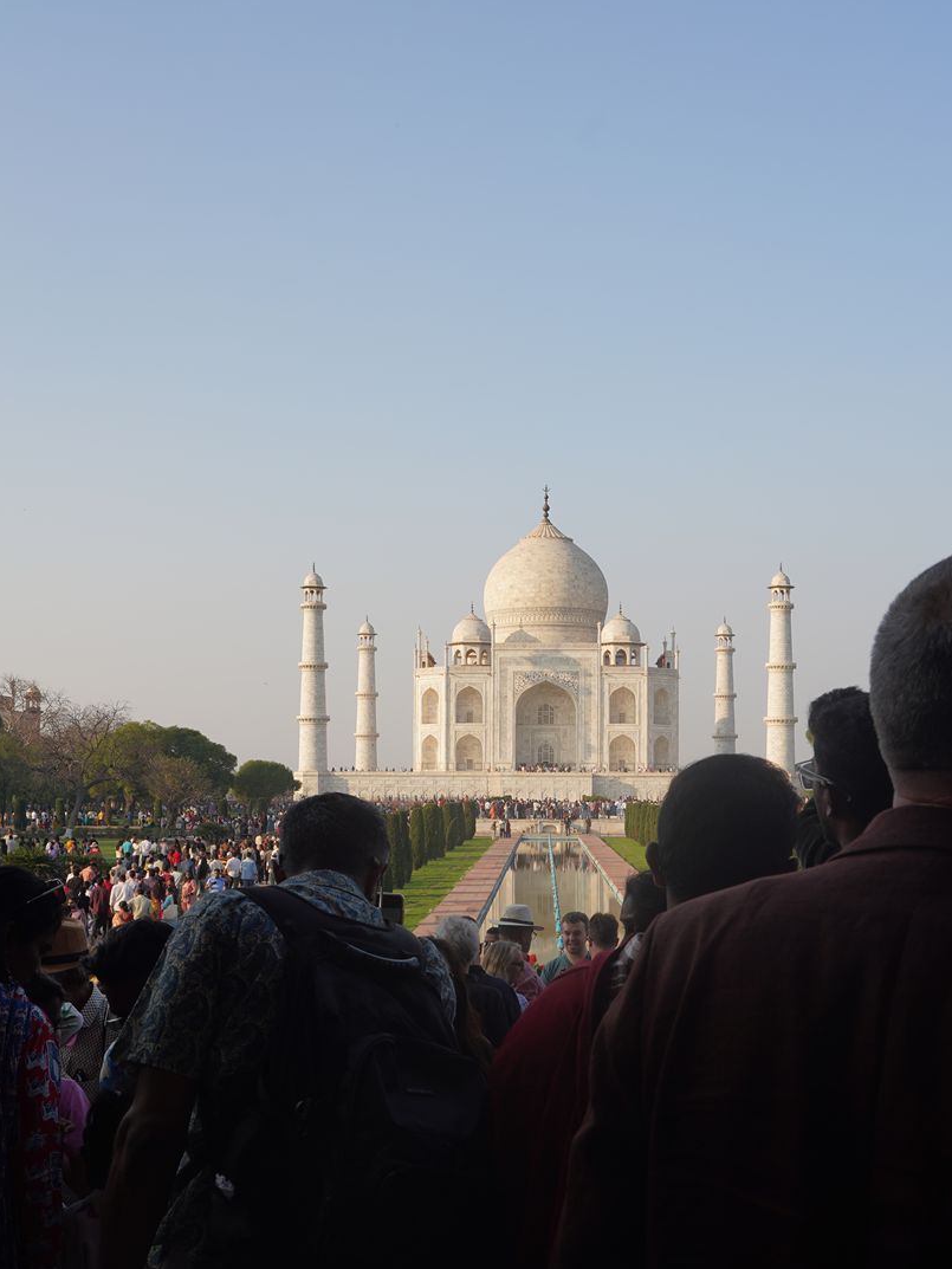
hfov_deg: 33.6
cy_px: 727
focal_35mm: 43
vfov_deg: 43.7
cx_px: 497
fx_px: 1576
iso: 100
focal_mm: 24
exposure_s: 1/100
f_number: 11
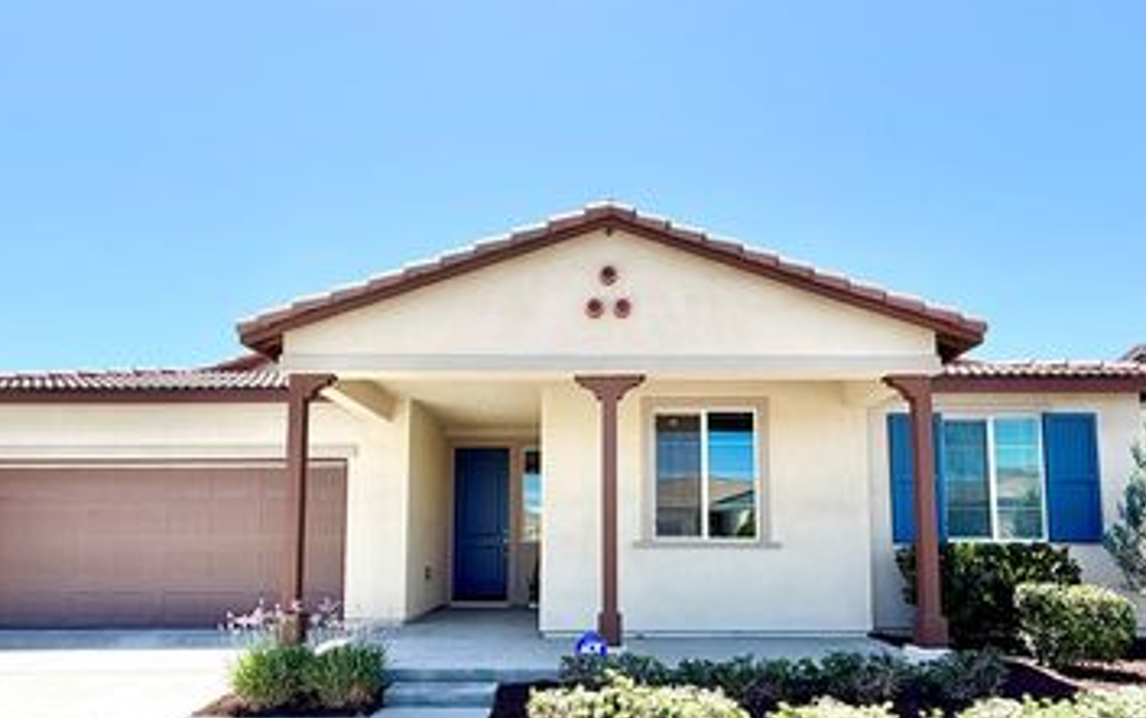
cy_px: 486
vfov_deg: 56.0
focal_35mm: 21
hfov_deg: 82.2
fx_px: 656
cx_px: 588
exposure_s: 1/770
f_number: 2.2
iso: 25
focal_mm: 2.22
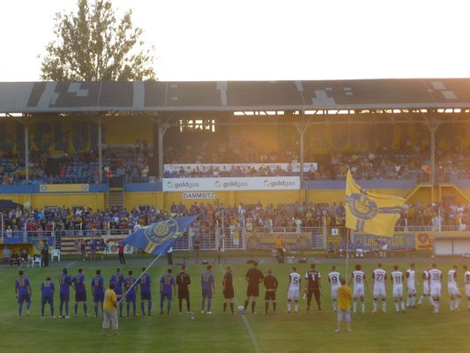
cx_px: 235
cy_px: 176
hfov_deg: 17.6
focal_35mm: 112
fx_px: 1521
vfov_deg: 13.2
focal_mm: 19.1
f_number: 4.7
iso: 100
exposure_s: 1/60
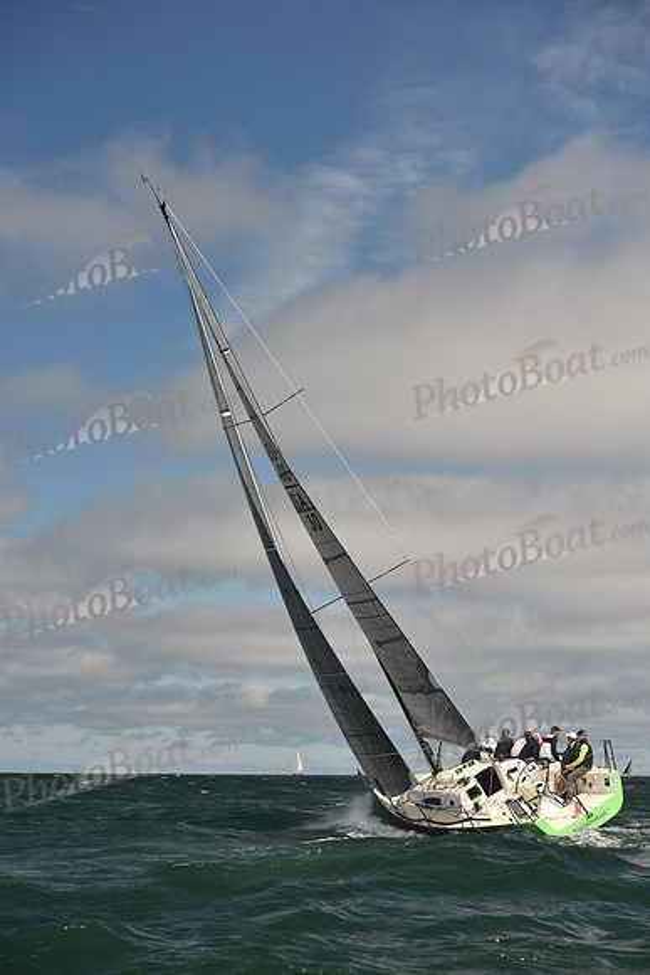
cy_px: 488
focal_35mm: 70
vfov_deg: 28.8
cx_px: 325
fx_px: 1895
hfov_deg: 19.5
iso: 320
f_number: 5.6
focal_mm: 70
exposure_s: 1/1250
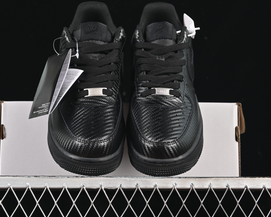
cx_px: 118
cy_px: 109
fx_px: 682
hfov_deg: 22.5
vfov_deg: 18.1
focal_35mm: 85
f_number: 6.3
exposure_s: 1/50
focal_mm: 50
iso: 160
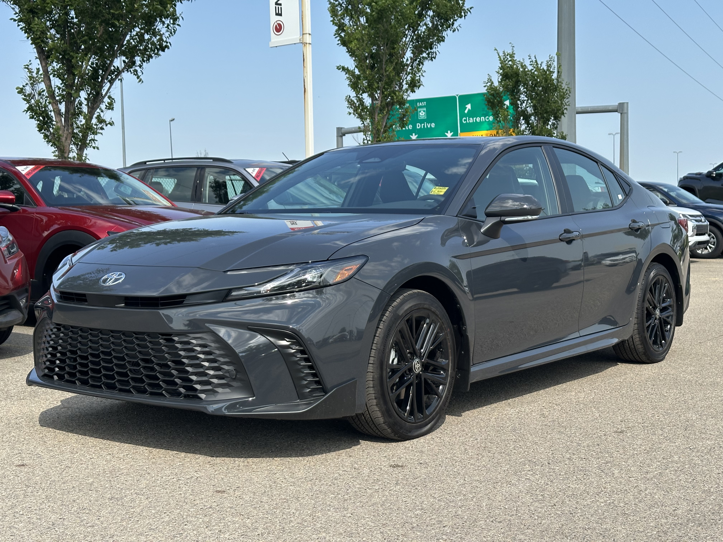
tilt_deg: -3.4
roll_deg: +0.9
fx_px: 1003
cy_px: 271
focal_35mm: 48
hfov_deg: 39.7
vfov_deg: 30.3
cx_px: 362
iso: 64
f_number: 1.78
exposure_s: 1/2252
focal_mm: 6.86
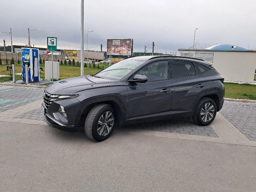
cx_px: 128
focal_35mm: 27
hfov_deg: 65.3
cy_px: 96
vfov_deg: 51.4
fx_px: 200
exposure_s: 1/100
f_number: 1.8
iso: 50
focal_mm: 4
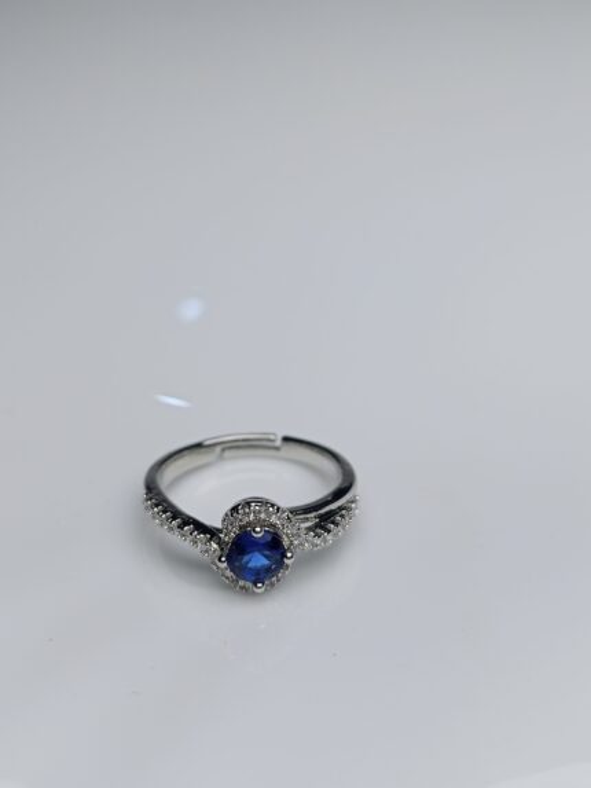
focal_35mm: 36
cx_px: 296
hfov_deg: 39.7
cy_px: 394
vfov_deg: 51.3
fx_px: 819
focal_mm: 3.98
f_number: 1.8
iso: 50
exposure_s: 1/506
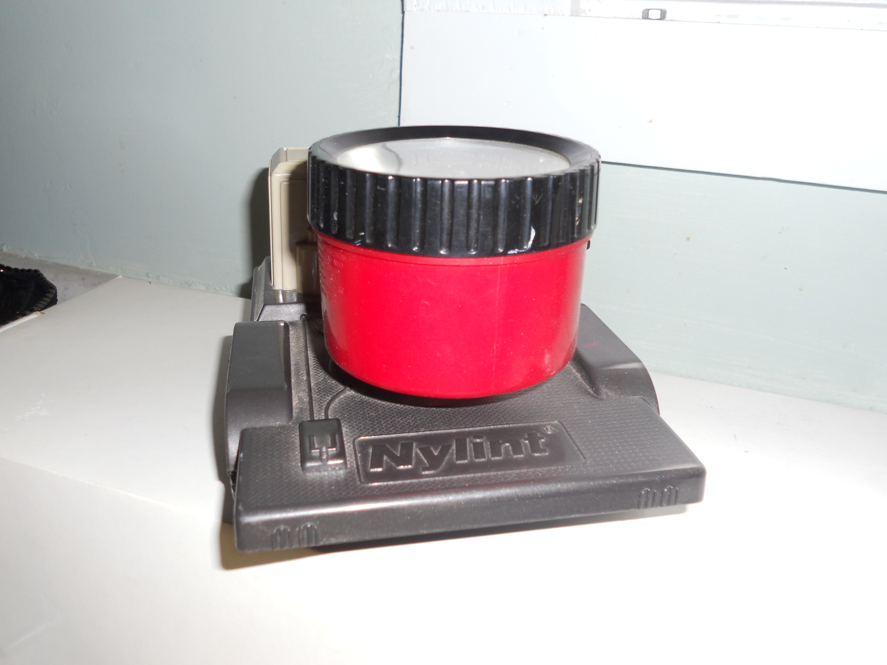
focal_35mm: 32
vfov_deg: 44.2
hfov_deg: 56.8
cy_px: 332
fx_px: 820
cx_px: 444
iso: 80
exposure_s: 1/25
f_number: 3.5
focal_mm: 5.8
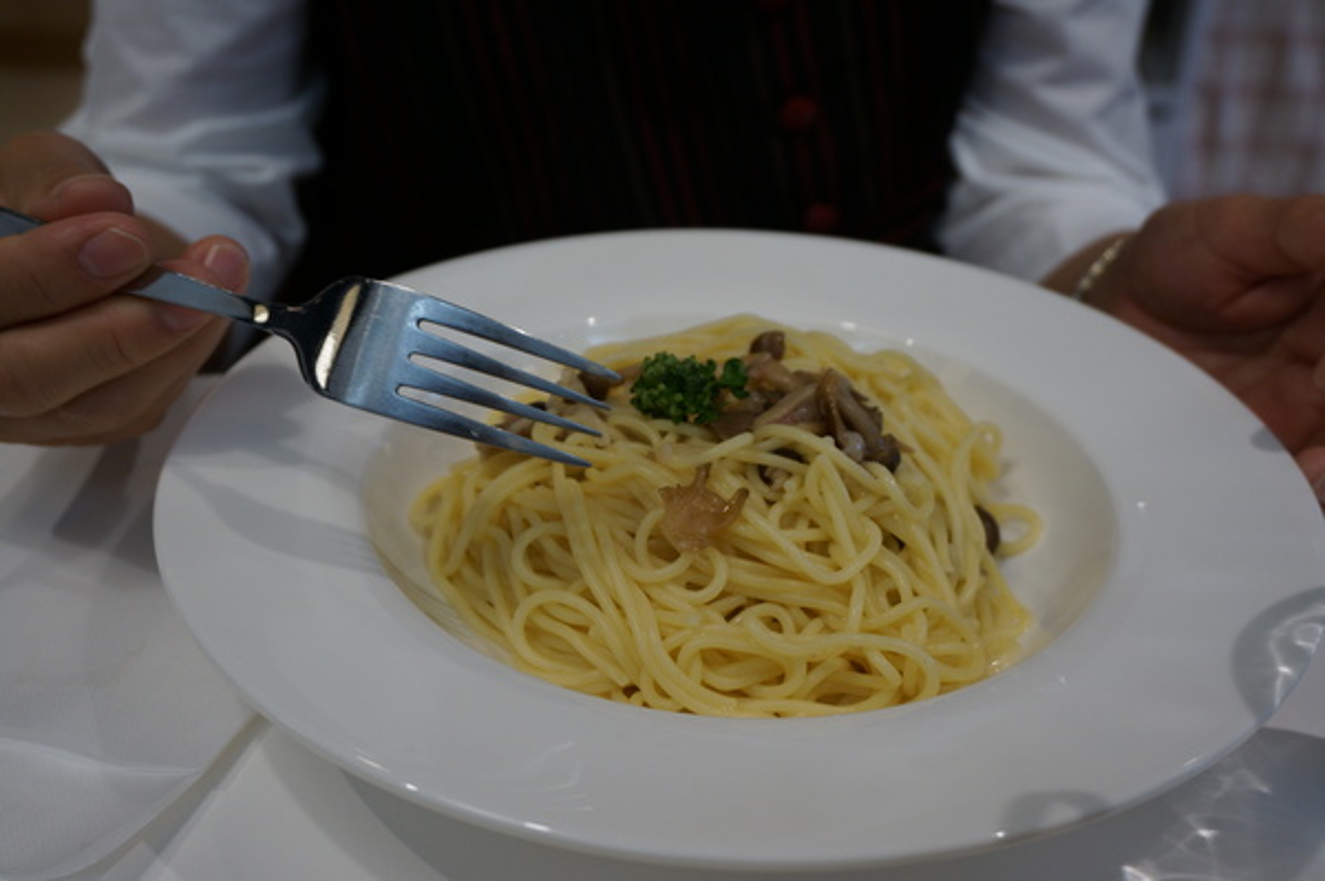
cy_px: 440
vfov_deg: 34.2
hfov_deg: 49.6
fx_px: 1434
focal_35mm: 39
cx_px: 662
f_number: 4.5
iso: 320
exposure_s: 1/60
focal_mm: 26
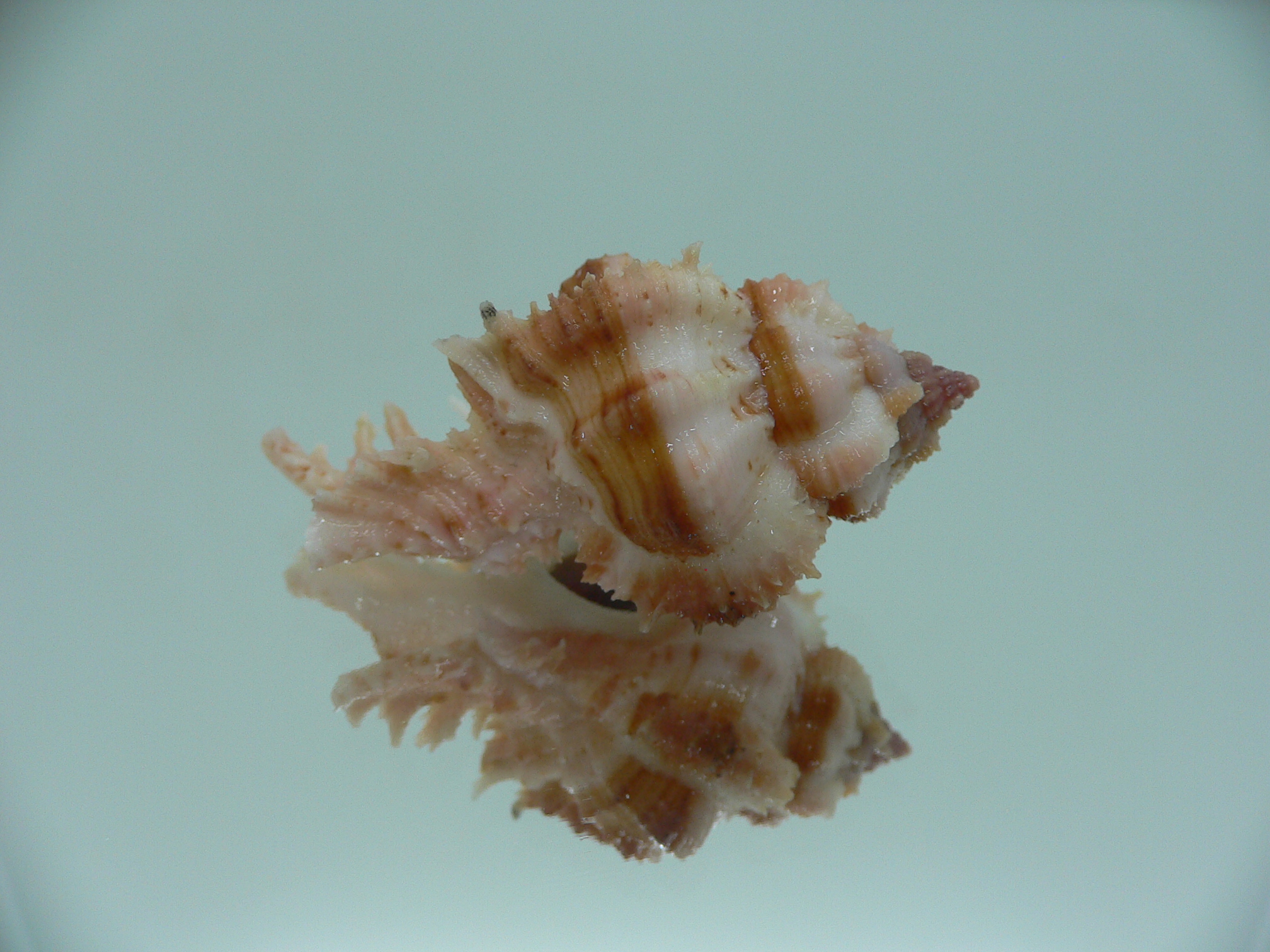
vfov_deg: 40.7
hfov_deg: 52.6
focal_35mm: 35
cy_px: 476
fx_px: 1284
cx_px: 635
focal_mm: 4.6
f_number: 2.8
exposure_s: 1/60
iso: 80
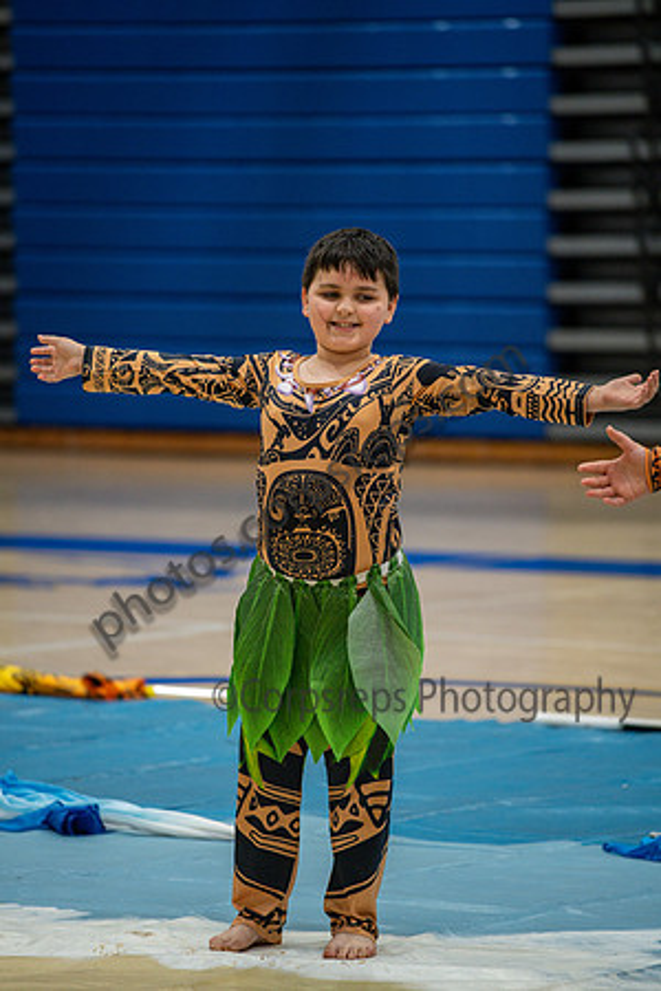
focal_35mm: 200
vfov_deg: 10.3
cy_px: 496
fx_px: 5508
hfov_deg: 6.9
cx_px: 330
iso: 4500
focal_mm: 200
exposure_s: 1/500
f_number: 4
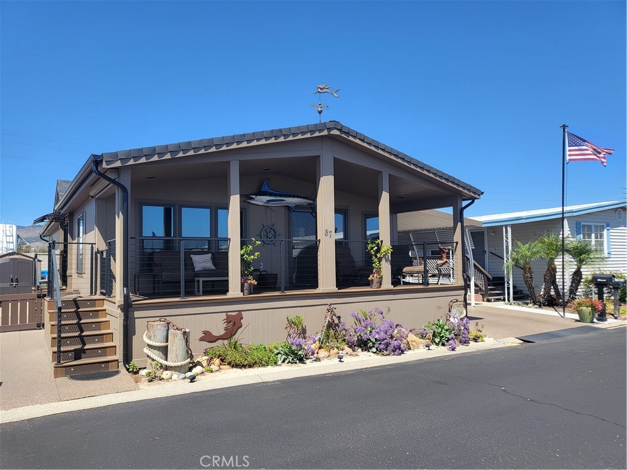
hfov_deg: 67.3
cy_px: 235
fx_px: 471
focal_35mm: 26
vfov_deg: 53.1
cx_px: 314
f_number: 1.8
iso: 50
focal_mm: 4.25
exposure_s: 1/1829
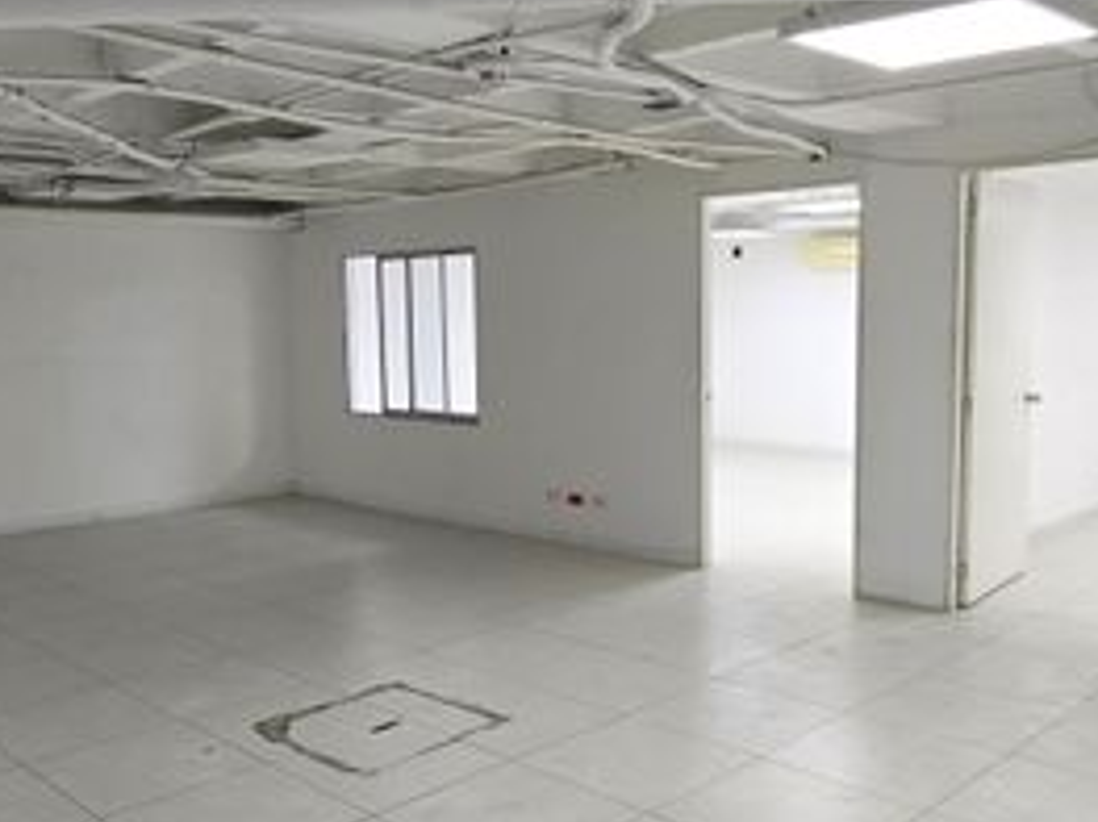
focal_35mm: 33
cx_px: 499
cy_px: 442
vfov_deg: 42.9
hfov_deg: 55.3
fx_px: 1046
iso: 200
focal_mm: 2.2
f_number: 2.2
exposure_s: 1/60
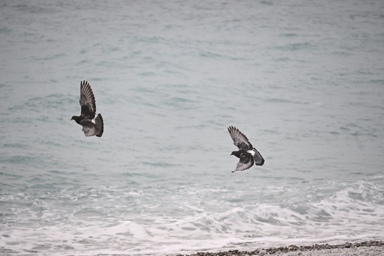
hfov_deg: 6.4
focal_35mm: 322
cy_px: 130
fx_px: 3435
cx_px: 191
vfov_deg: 4.3
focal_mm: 210
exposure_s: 1/4000
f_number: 6
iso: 1000
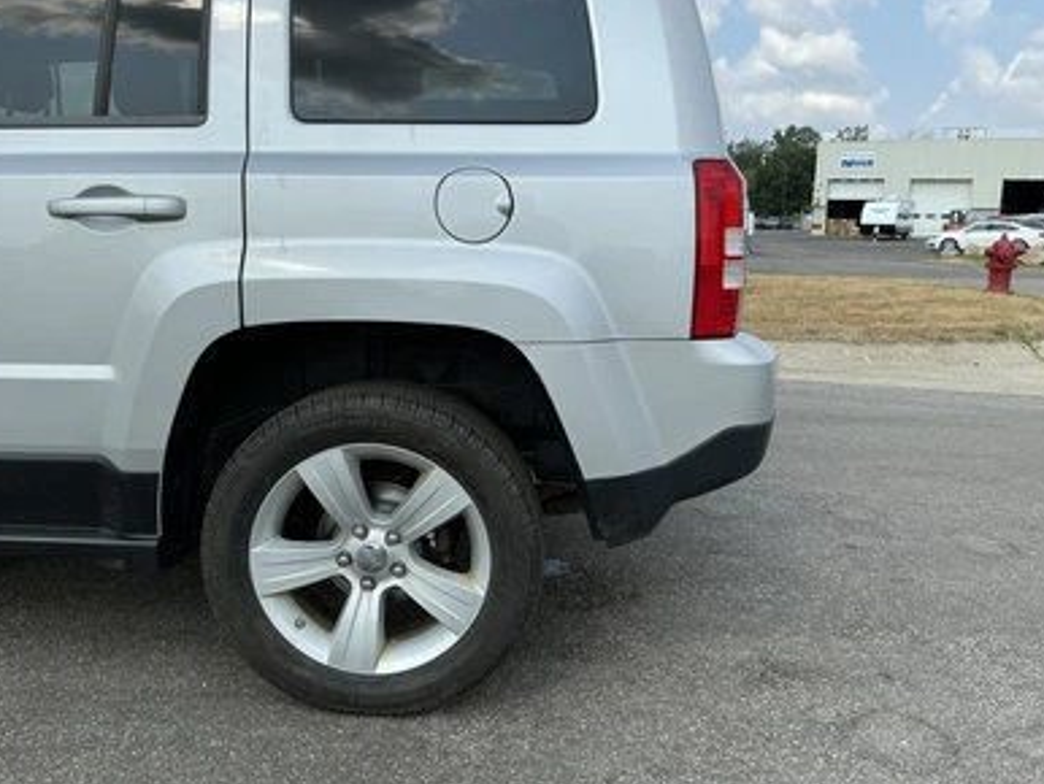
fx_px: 875
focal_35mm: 29
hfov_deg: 61.6
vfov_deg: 48.3
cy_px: 400
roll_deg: -1.2
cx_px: 522
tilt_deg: -10.1
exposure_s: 1/1848
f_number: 1.8
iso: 25
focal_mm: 3
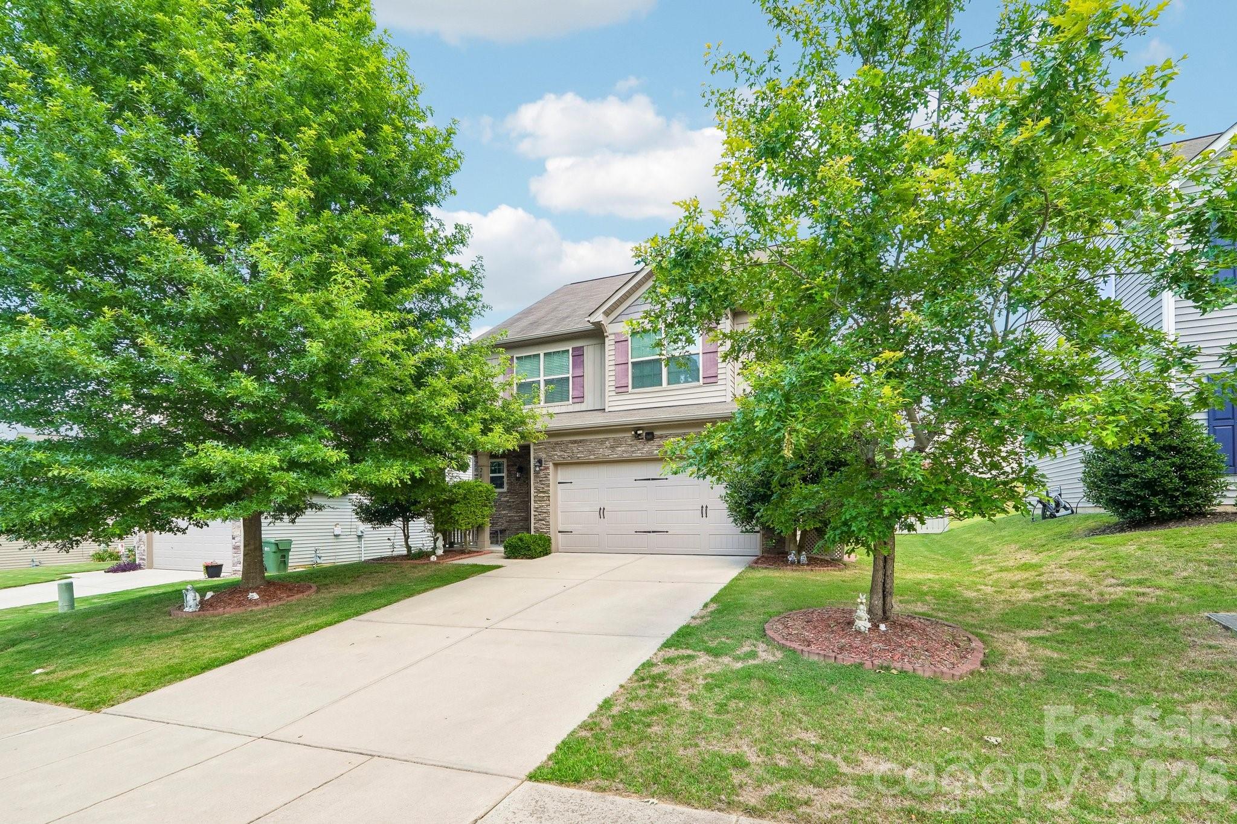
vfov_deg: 77.3
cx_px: 618
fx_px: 515
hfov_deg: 100.4
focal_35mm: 15
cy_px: 412
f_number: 8
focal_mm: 10
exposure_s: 1/30
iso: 125
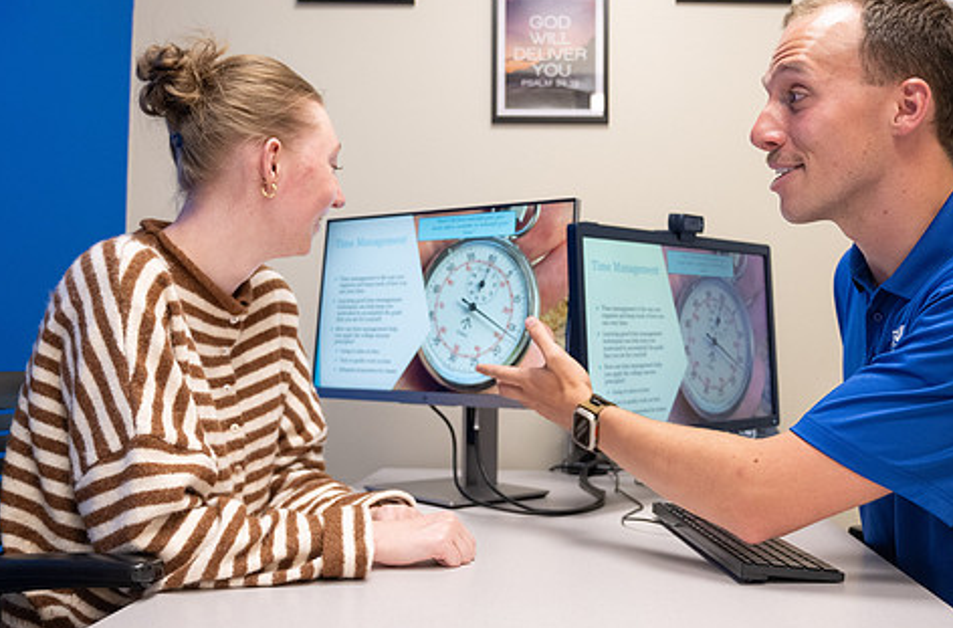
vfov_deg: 33.9
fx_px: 1029
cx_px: 557
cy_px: 281
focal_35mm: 39
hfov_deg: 49.5
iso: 1600
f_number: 4
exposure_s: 1/200
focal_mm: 30.5
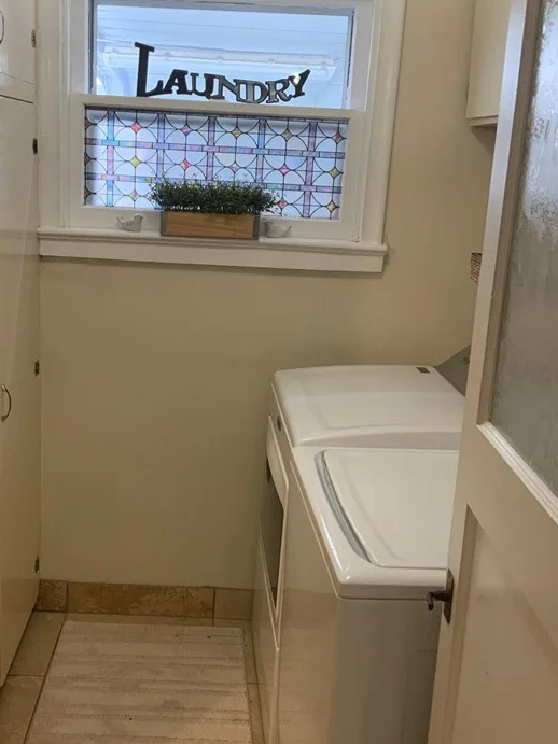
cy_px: 382
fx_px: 924
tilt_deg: -14.4
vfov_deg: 43.9
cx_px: 222
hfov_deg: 33.5
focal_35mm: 43
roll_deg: -2.4
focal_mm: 3
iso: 100
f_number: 1.8
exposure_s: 1/60
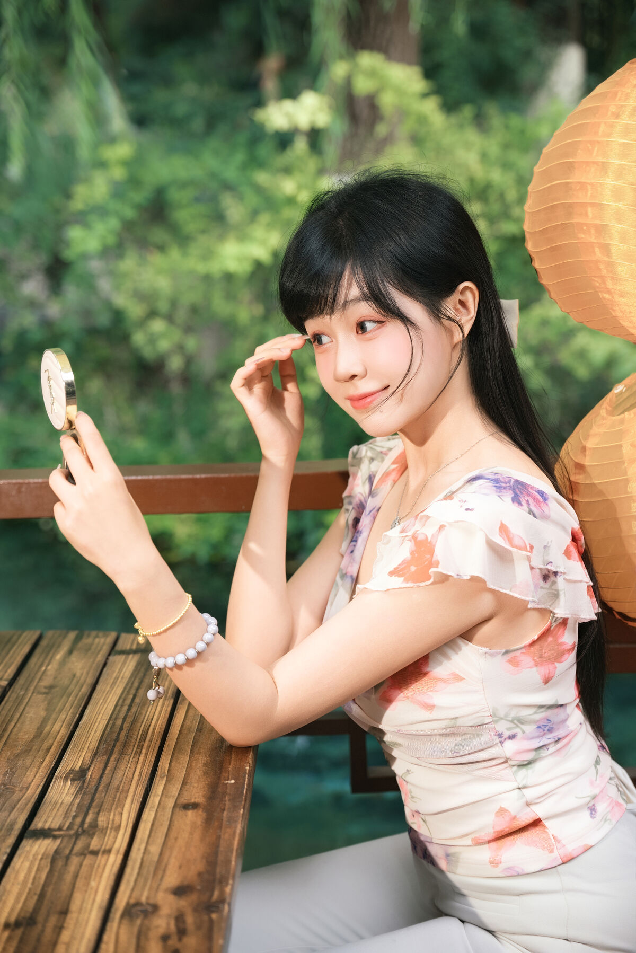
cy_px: 476
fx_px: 1800
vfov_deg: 29.6
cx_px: 318
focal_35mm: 68
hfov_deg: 20.0
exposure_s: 1/125
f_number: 4
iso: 500
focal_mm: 68
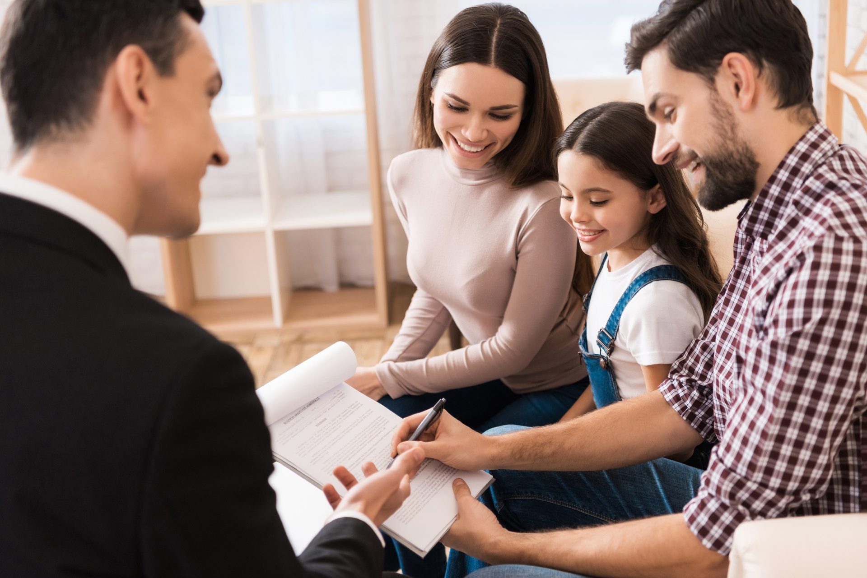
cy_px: 289
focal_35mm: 50
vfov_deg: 27.0
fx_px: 1204
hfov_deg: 39.6
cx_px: 434
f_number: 3.2
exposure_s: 1/60
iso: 500
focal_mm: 50
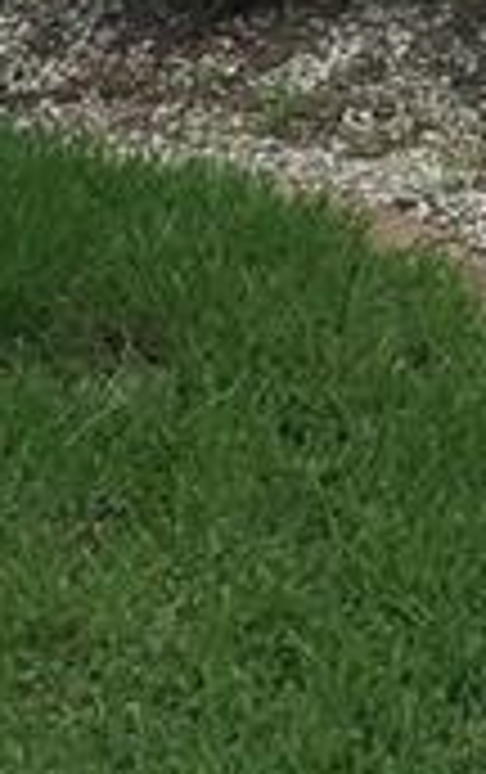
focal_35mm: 137
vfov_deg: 14.5
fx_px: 2894
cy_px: -274
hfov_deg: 9.1
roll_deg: -0.3
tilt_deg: -2.4
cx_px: 954
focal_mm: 4.15
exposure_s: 1/469
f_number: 2.2
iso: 25
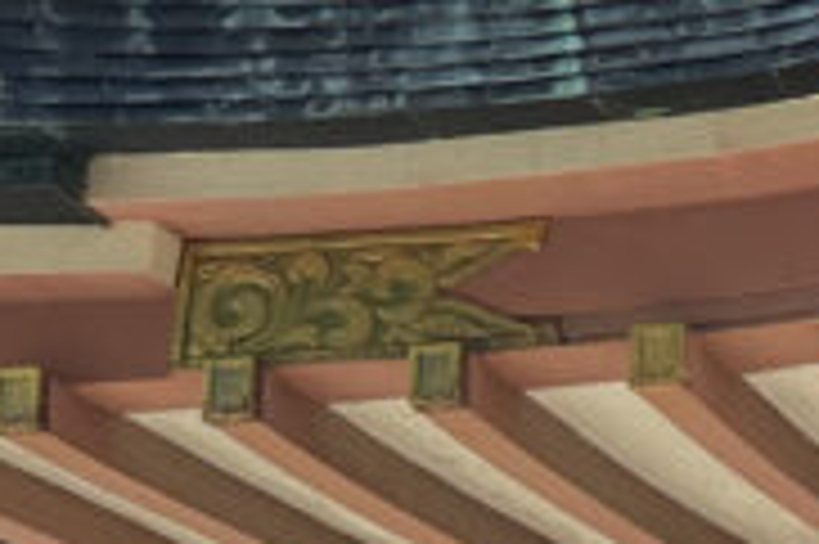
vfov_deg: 7.4
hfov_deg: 10.1
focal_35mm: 176
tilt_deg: +18.9
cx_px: 2002
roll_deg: -0.4
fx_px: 4000
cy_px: 1151
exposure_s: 1/1171
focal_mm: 6.86
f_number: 1.78
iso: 80
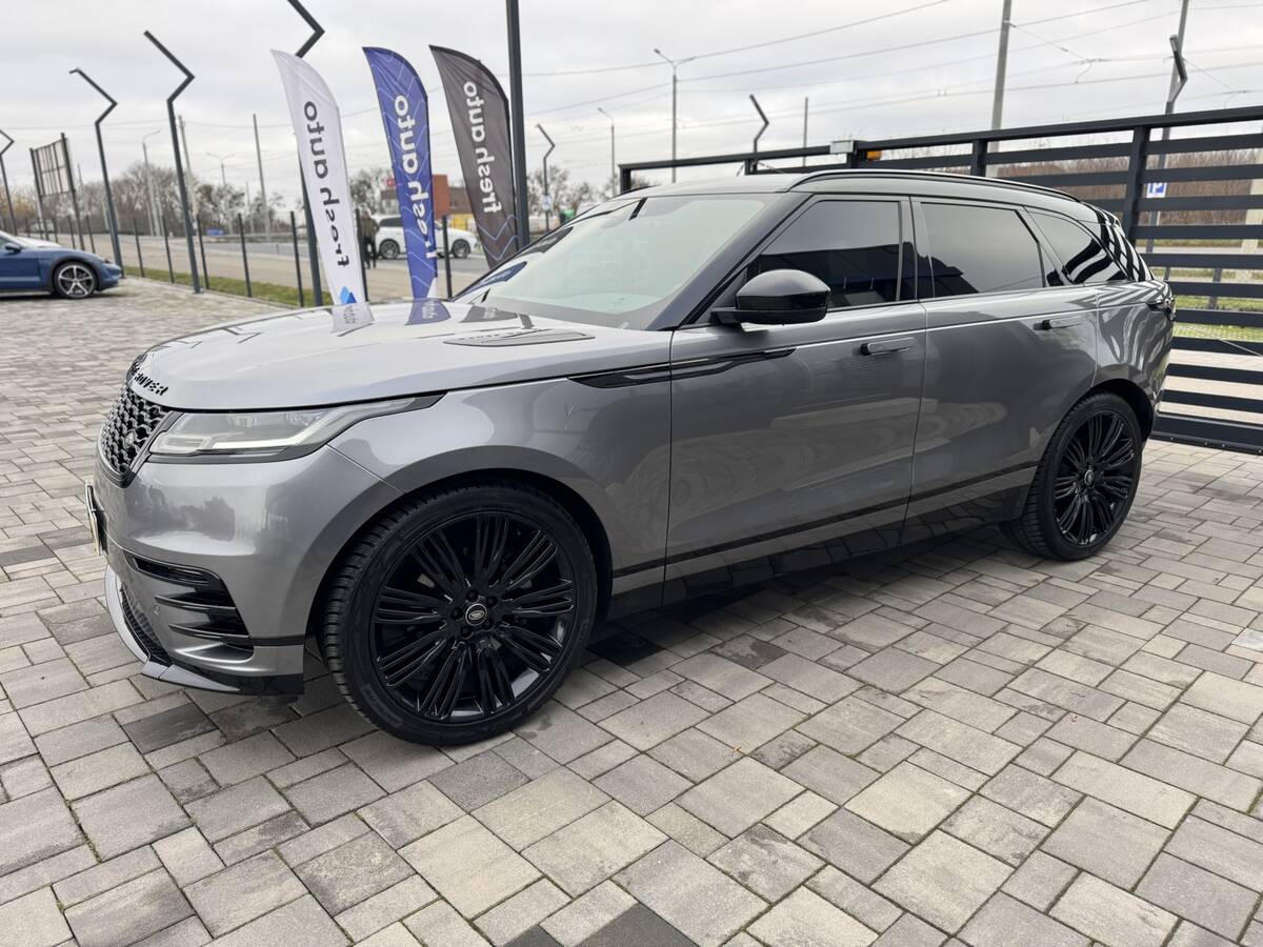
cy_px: 474
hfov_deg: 71.6
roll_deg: +1.0
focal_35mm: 24
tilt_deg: -15.9
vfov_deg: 56.8
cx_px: 632
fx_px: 876
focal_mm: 6.76
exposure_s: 1/499
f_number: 1.78
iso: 100
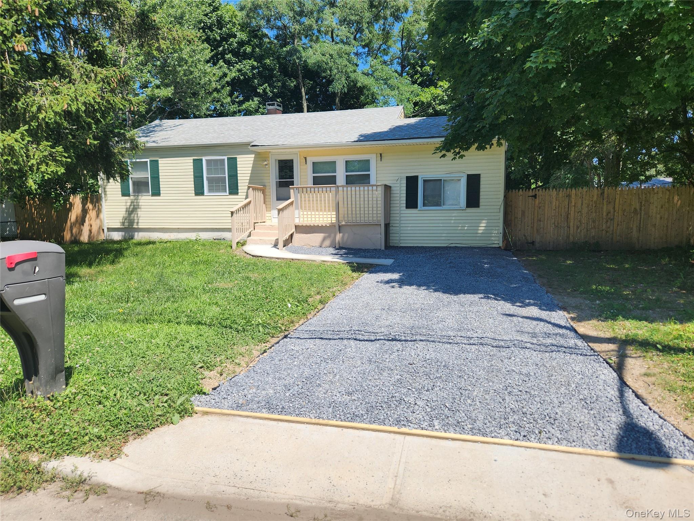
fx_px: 461
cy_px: 260
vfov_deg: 58.9
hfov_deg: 73.9
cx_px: 347
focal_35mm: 23
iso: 20
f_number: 1.8
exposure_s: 1/1372
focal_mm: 5.4
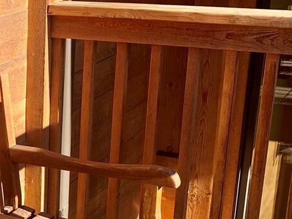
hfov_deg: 19.8
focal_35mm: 91
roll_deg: +1.2
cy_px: 174
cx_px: -91
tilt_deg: -21.1
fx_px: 768
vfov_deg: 16.1
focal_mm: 4.25
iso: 32
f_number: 1.8
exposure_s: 1/942
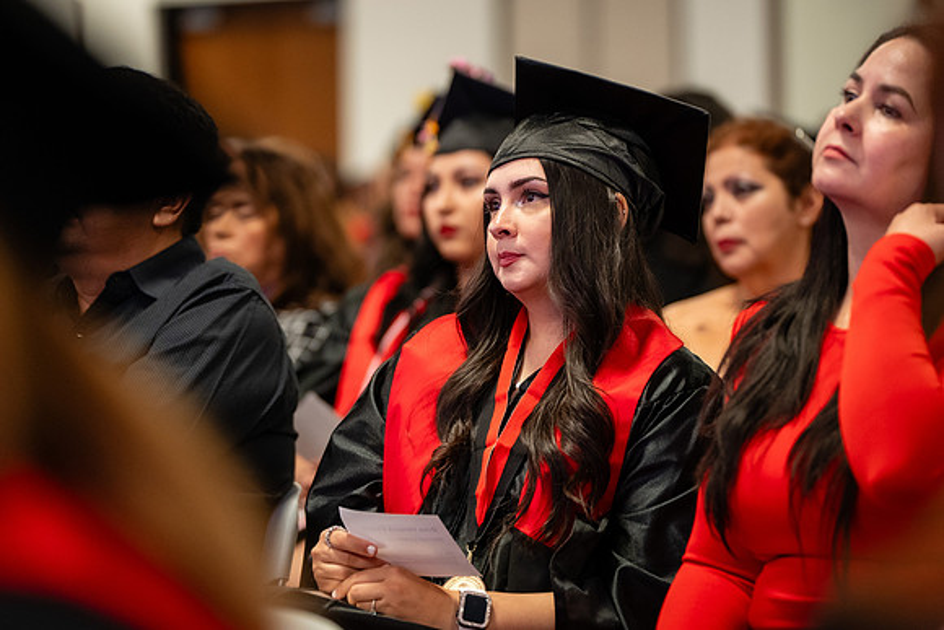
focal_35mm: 147
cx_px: 518
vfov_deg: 9.3
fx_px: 3856
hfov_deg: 14.0
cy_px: 284
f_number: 2.8
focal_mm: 134
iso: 3200
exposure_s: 1/160
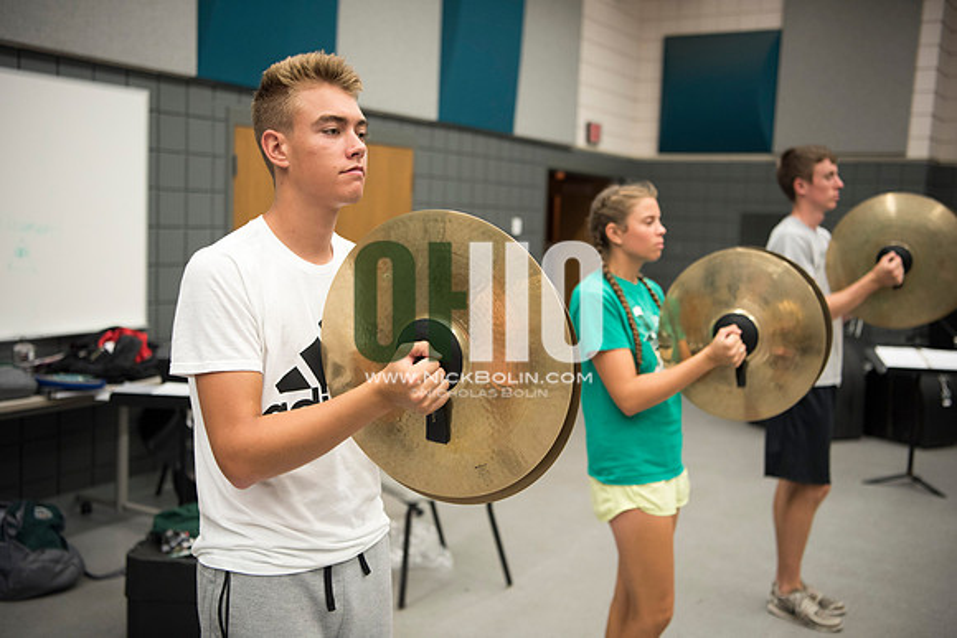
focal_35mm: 40
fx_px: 1064
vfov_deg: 33.4
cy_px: 319
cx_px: 478
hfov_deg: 48.4
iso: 1250
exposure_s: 1/160
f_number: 2.8
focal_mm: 40
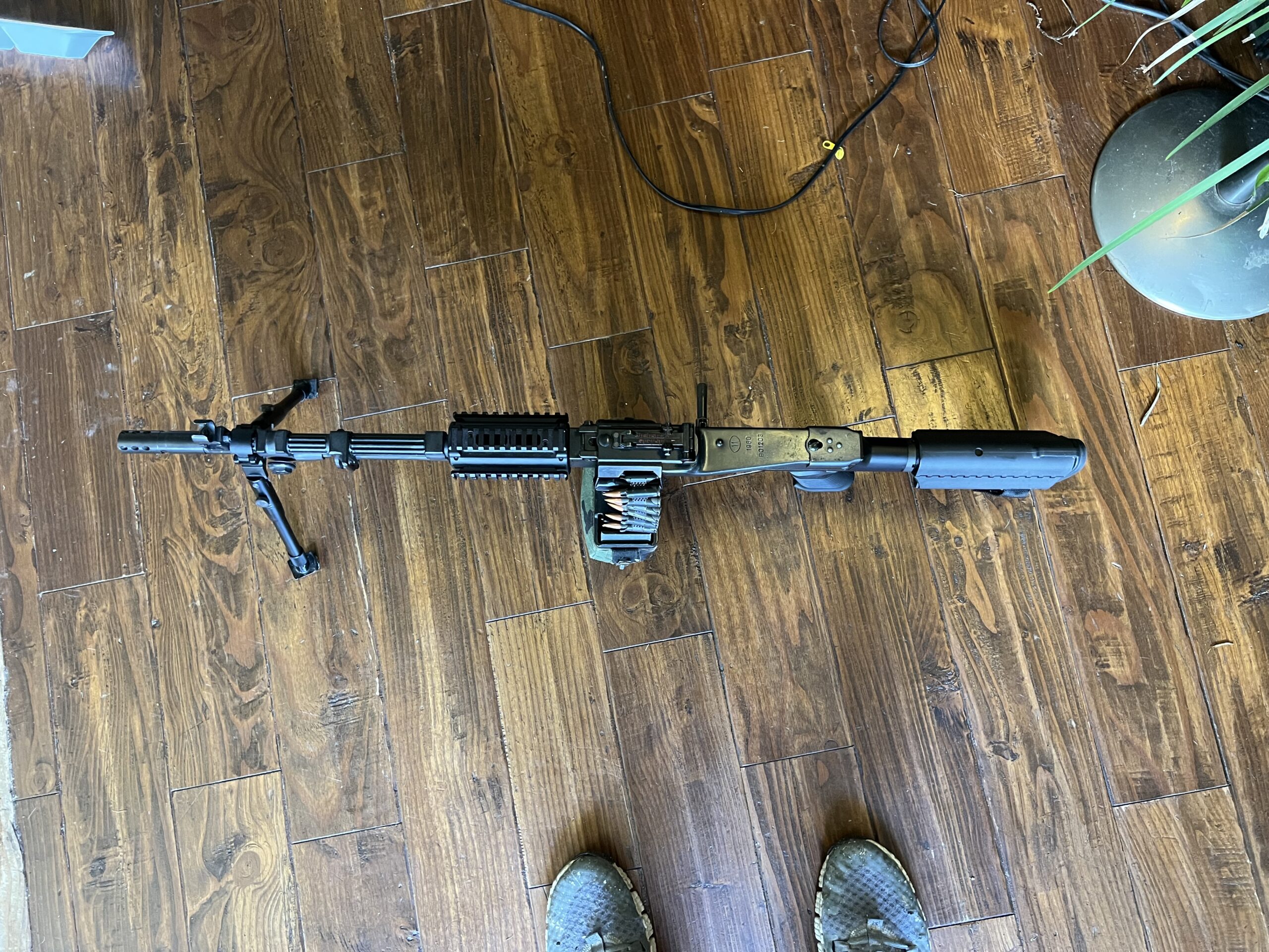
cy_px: 476
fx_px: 953
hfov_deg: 67.3
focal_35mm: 26
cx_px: 634
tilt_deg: -81.3
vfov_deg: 53.1
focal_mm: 5.7
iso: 500
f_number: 1.5
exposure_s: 1/60
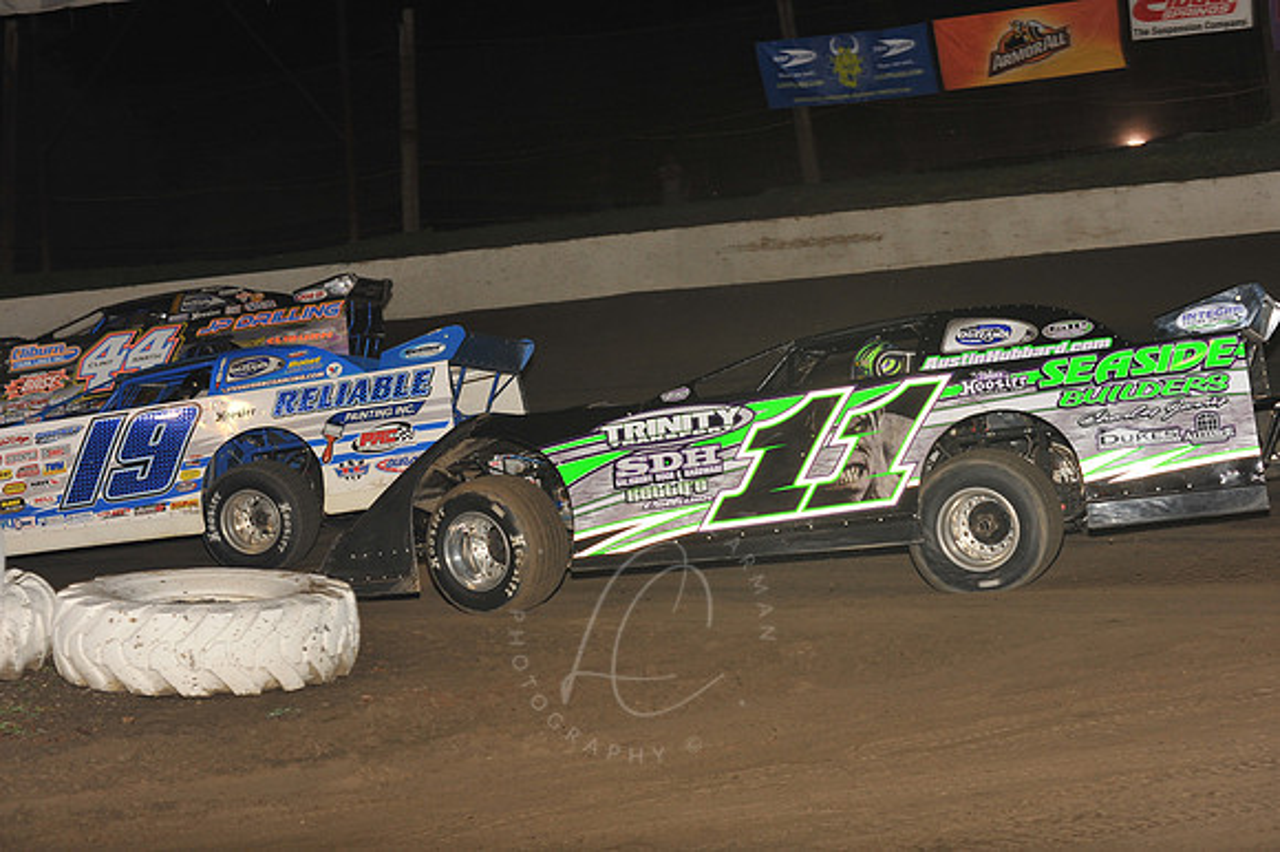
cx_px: 640
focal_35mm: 80
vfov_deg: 17.0
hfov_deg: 25.4
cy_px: 426
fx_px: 2843
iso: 800
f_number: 6.3
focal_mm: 80
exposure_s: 1/320
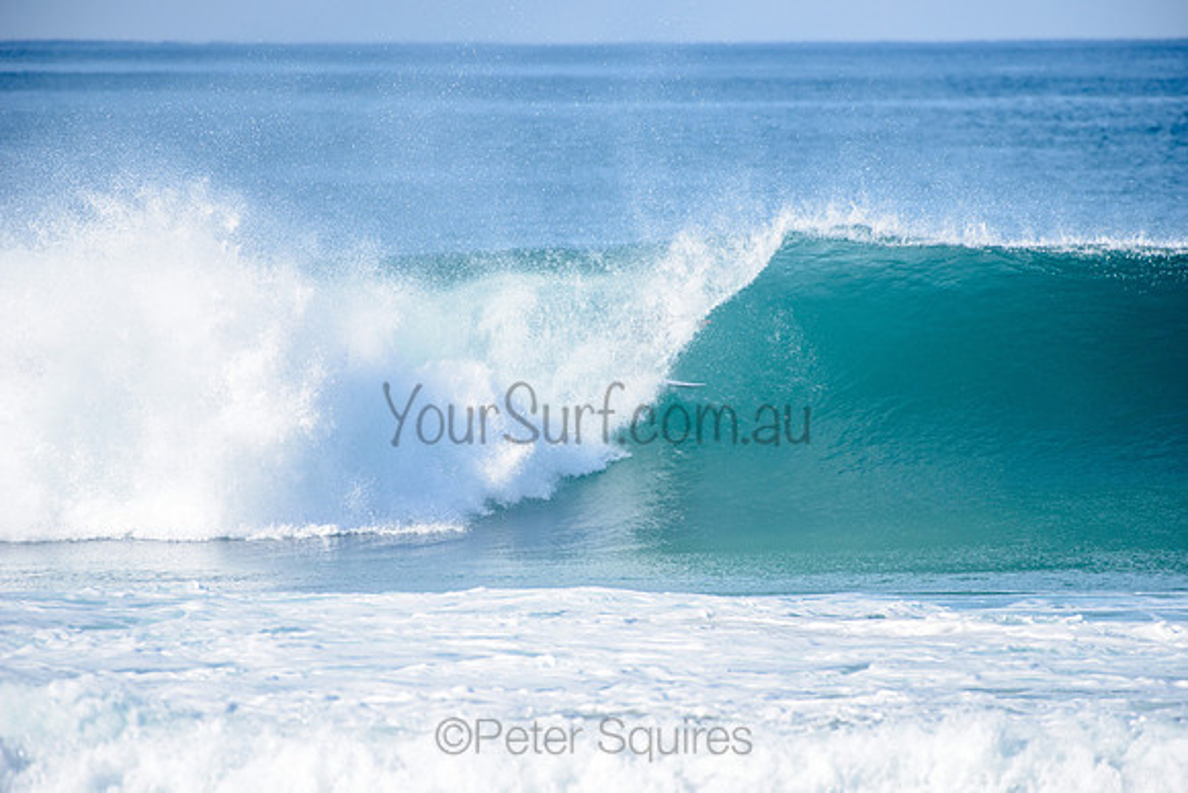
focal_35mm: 500
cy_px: 396
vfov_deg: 2.8
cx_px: 594
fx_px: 16503
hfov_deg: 4.1
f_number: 5.6
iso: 280
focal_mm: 500
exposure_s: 1/2500
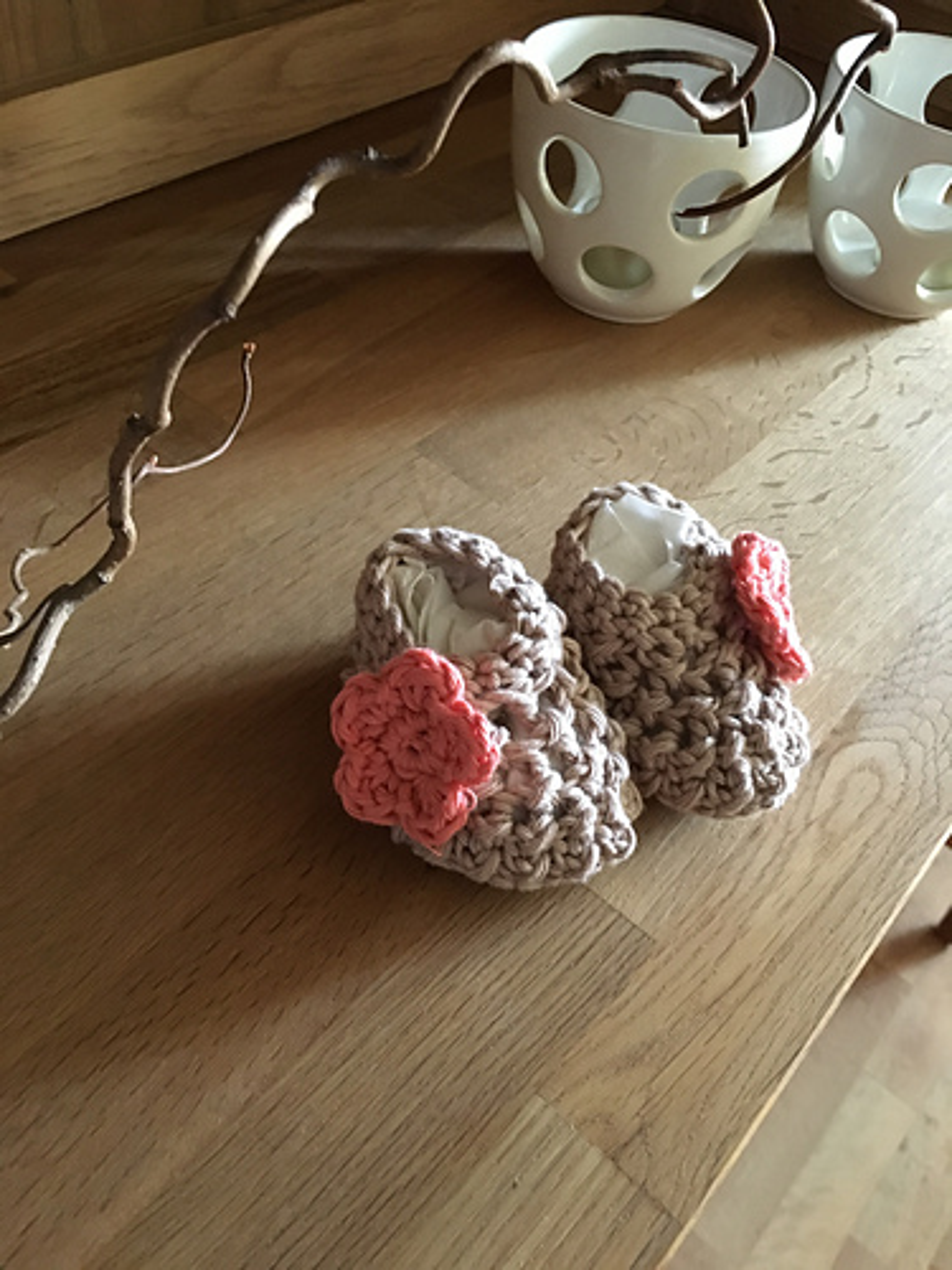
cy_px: 635
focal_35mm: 29
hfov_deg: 48.2
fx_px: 1063
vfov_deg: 61.7
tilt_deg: -47.7
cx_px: 476
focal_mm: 4.15
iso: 320
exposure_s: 1/17
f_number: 2.2
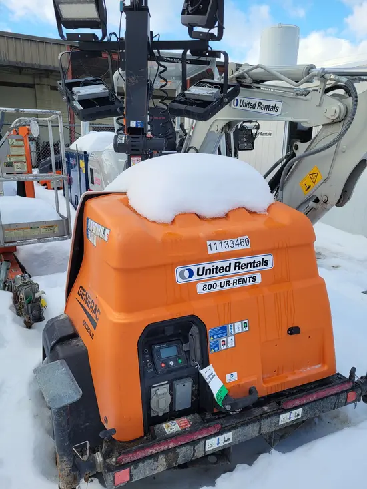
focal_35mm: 26
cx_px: 184
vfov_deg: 67.3
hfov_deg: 53.1
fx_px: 367
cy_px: 244
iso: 40
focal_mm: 5.4
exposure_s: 1/715
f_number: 1.8
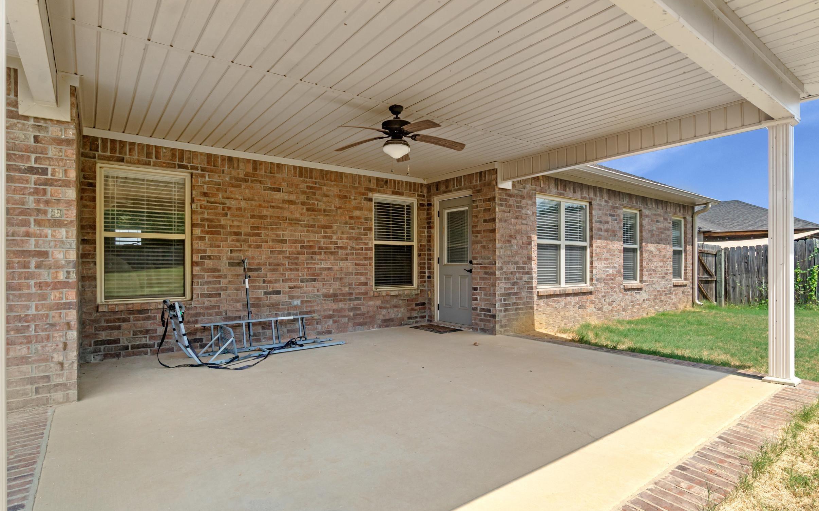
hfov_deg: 88.0
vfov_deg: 62.2
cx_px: 419
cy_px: 270
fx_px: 424
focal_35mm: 19
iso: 250
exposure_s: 1/500
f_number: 9
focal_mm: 12
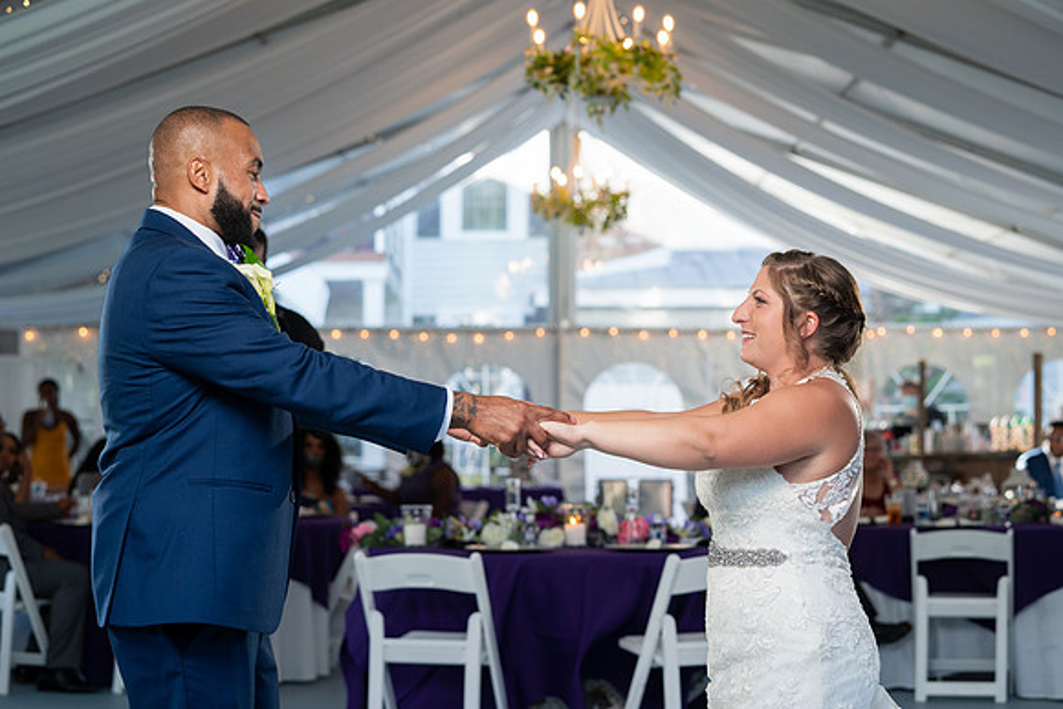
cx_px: 545
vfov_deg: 18.8
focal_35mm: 72
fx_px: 2137
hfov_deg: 27.9
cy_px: 360
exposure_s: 1/200
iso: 400
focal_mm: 70
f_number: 4
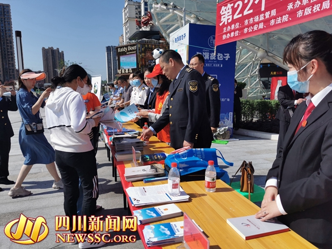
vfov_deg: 51.3
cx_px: 166
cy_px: 124
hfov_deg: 65.4
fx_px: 259
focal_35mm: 27
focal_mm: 5.56
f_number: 1.6
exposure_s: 1/6135
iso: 50
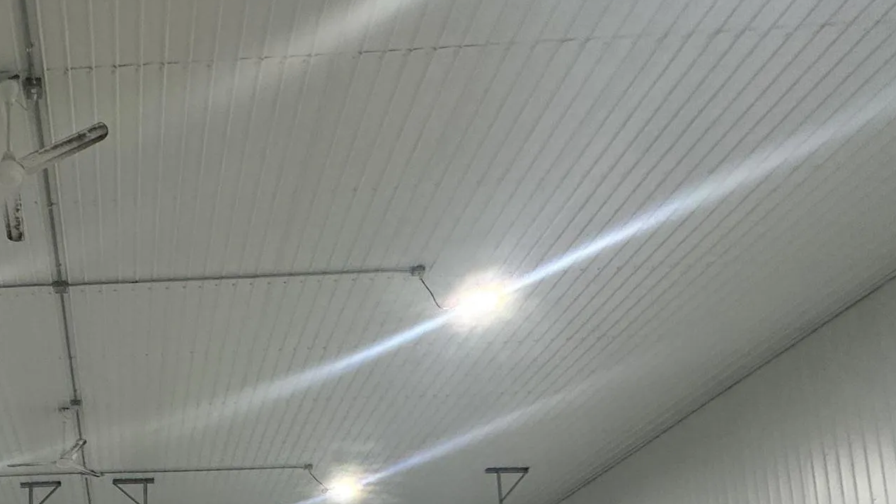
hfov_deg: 47.9
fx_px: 879
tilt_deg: +8.5
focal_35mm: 37
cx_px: 76
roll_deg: +0.1
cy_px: 669
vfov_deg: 26.6
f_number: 2.2
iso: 200
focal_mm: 2.22
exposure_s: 1/120
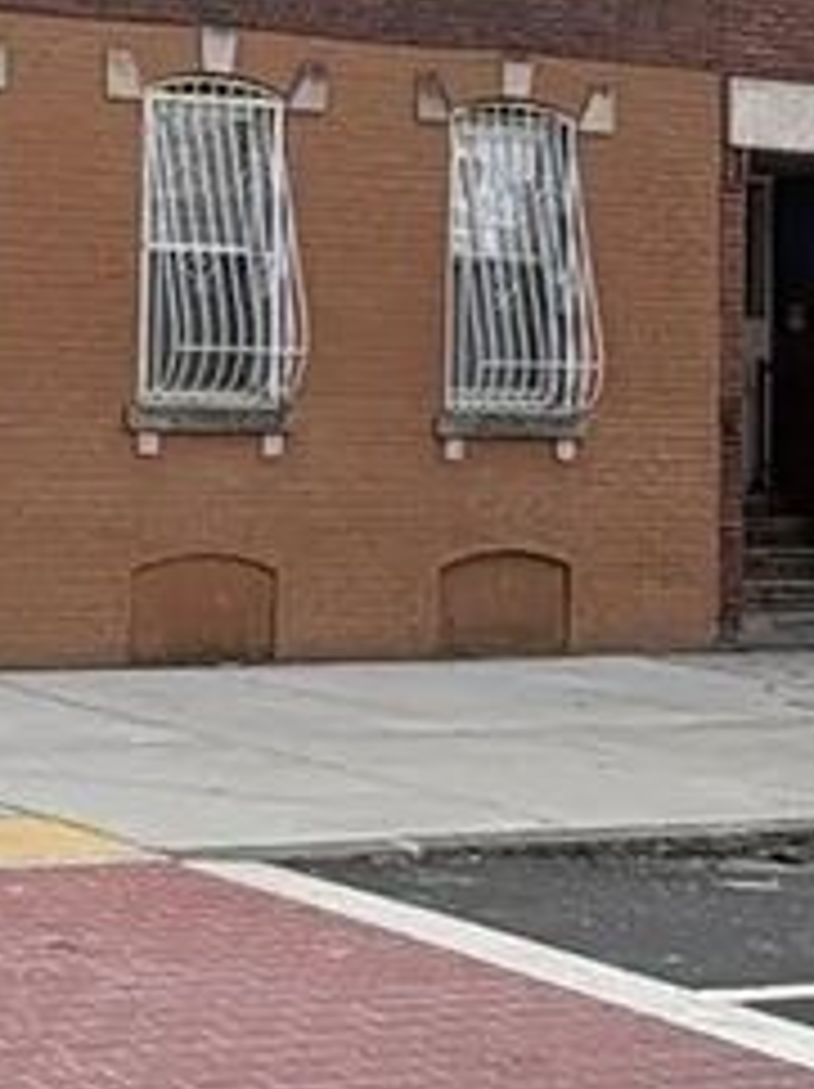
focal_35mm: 79
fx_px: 2481
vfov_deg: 24.6
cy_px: 326
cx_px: -481
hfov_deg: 16.6
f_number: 2.2
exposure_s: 1/993
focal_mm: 2.22
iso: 50
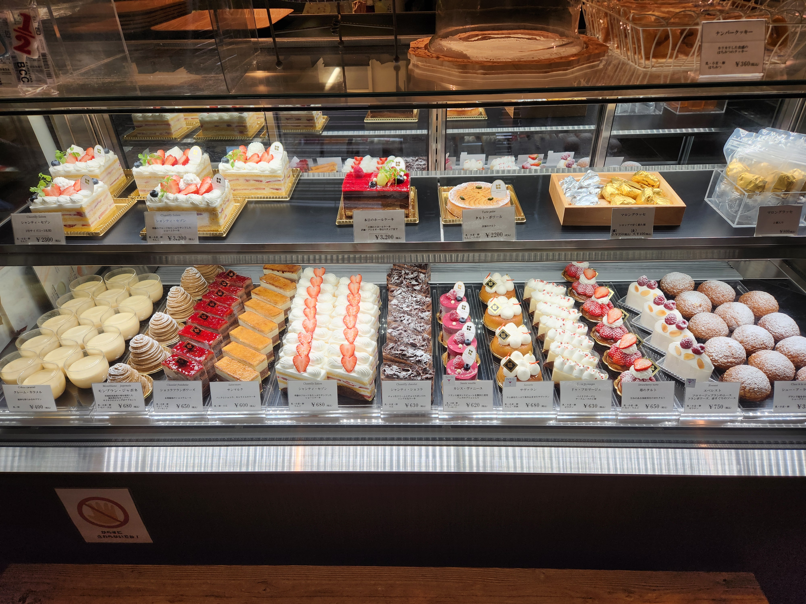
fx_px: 536
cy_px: 302
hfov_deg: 73.9
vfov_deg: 58.9
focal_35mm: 23
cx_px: 403
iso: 20
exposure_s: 1/180
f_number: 1.8
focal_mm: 5.4
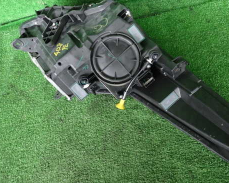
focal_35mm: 32
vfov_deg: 45.7
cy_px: 84
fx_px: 217
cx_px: 136
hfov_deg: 55.3
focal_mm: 4.5
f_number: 2
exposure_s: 1/50
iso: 200
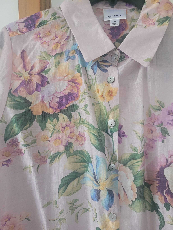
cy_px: 115
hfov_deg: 53.1
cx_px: 86
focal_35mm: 26
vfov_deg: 67.3
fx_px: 173
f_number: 1.8
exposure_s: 1/40
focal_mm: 5.4
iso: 640
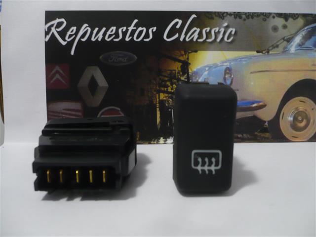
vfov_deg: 40.7
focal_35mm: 35
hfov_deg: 52.6
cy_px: 118
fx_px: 320
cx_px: 158
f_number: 2.8
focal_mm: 5.8
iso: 200
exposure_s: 1/6
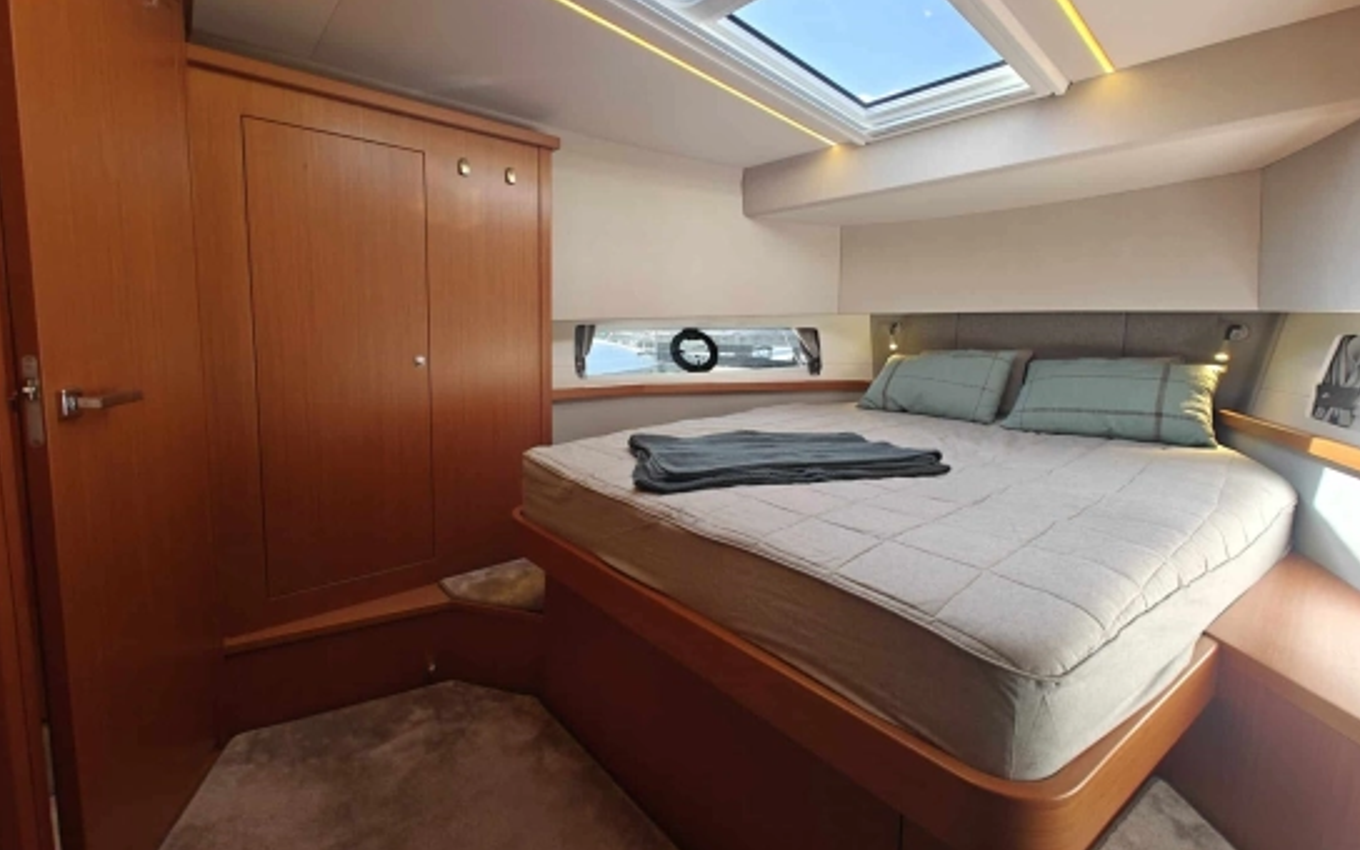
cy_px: 381
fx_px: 556
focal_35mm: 15
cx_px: 680
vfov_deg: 74.6
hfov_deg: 101.5
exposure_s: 1/50
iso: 64
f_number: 2.2
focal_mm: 2.62
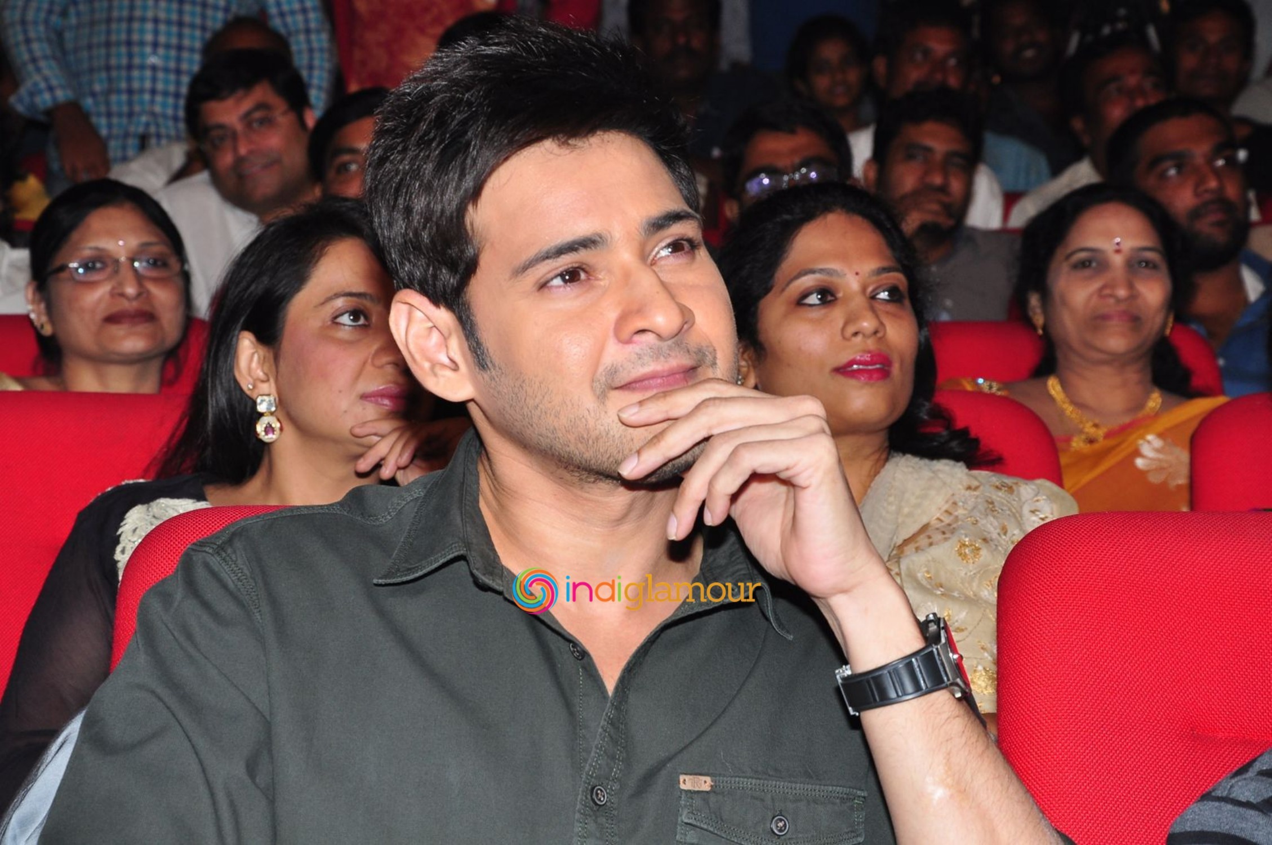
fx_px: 3706
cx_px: 636
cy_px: 422
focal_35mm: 105
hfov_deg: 19.5
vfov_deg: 13.0
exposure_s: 1/125
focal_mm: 70
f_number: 10
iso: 400
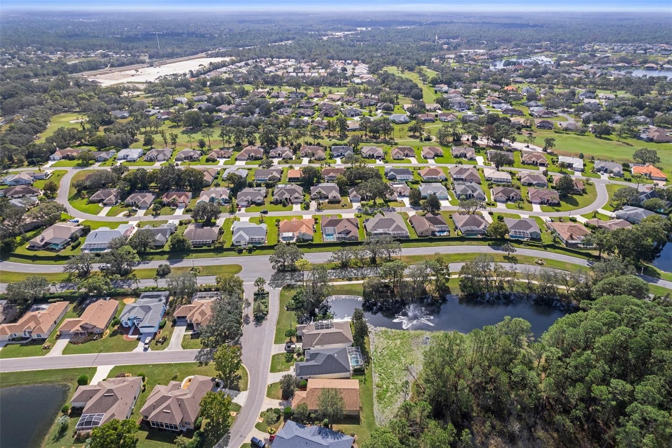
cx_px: 336
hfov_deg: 78.6
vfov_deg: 57.2
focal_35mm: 22
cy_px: 224
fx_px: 410
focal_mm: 8.38
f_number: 2.8
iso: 200
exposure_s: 1/1600
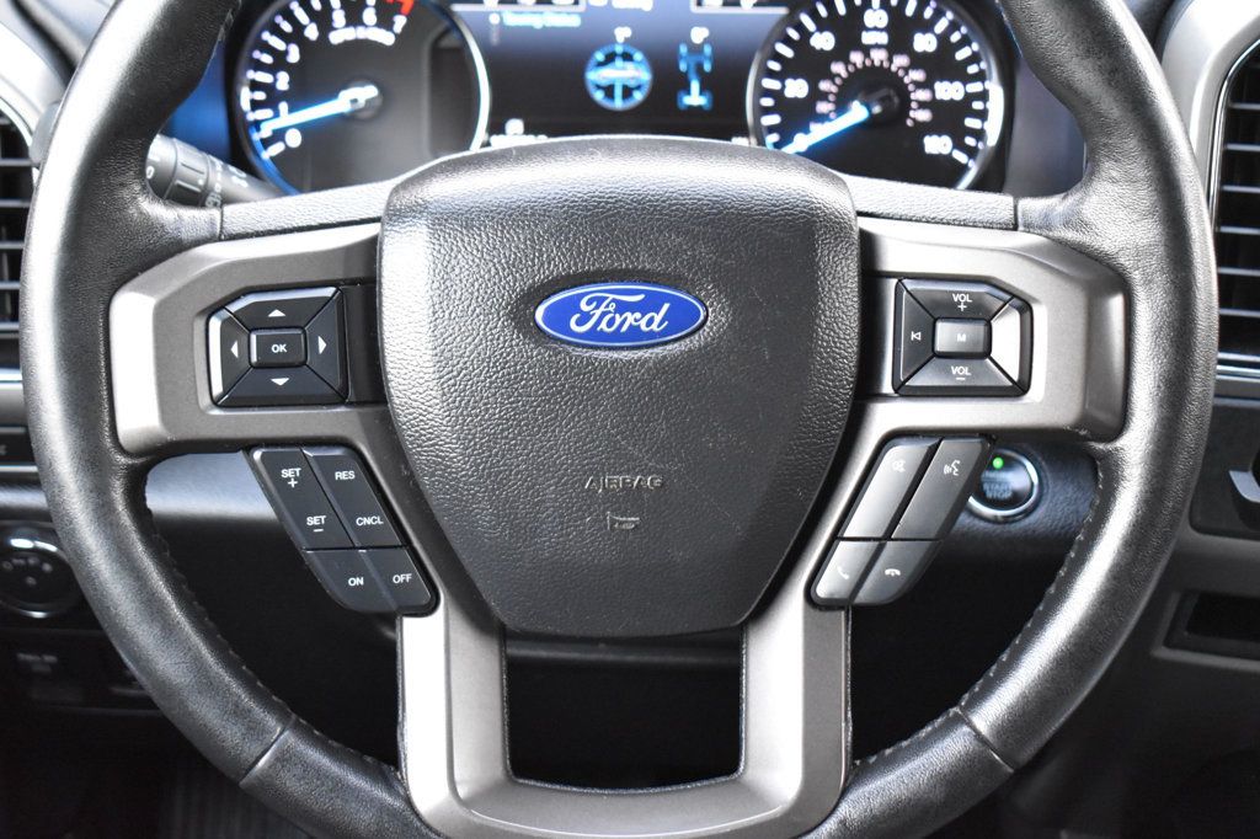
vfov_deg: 22.6
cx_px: 630
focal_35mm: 60
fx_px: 2099
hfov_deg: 33.4
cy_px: 420
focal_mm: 40
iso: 3200
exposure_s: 1/30
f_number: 5
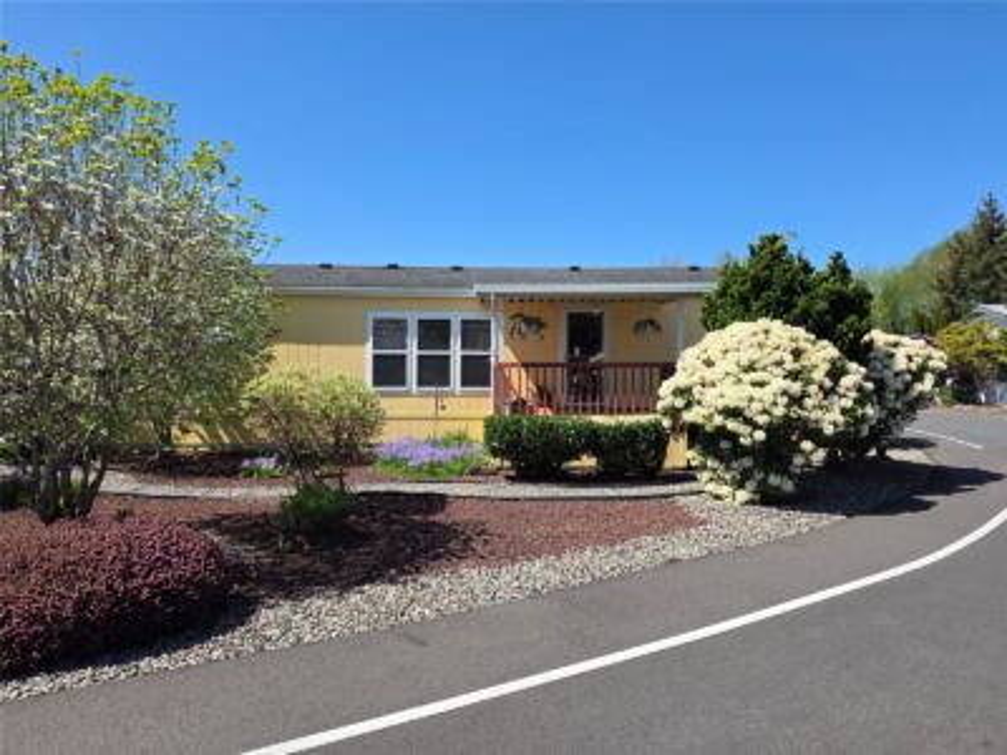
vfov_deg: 58.9
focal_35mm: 23
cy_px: 378
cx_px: 504
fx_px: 669
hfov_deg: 73.9
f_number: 1.7
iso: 80
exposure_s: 1/5017
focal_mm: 6.25
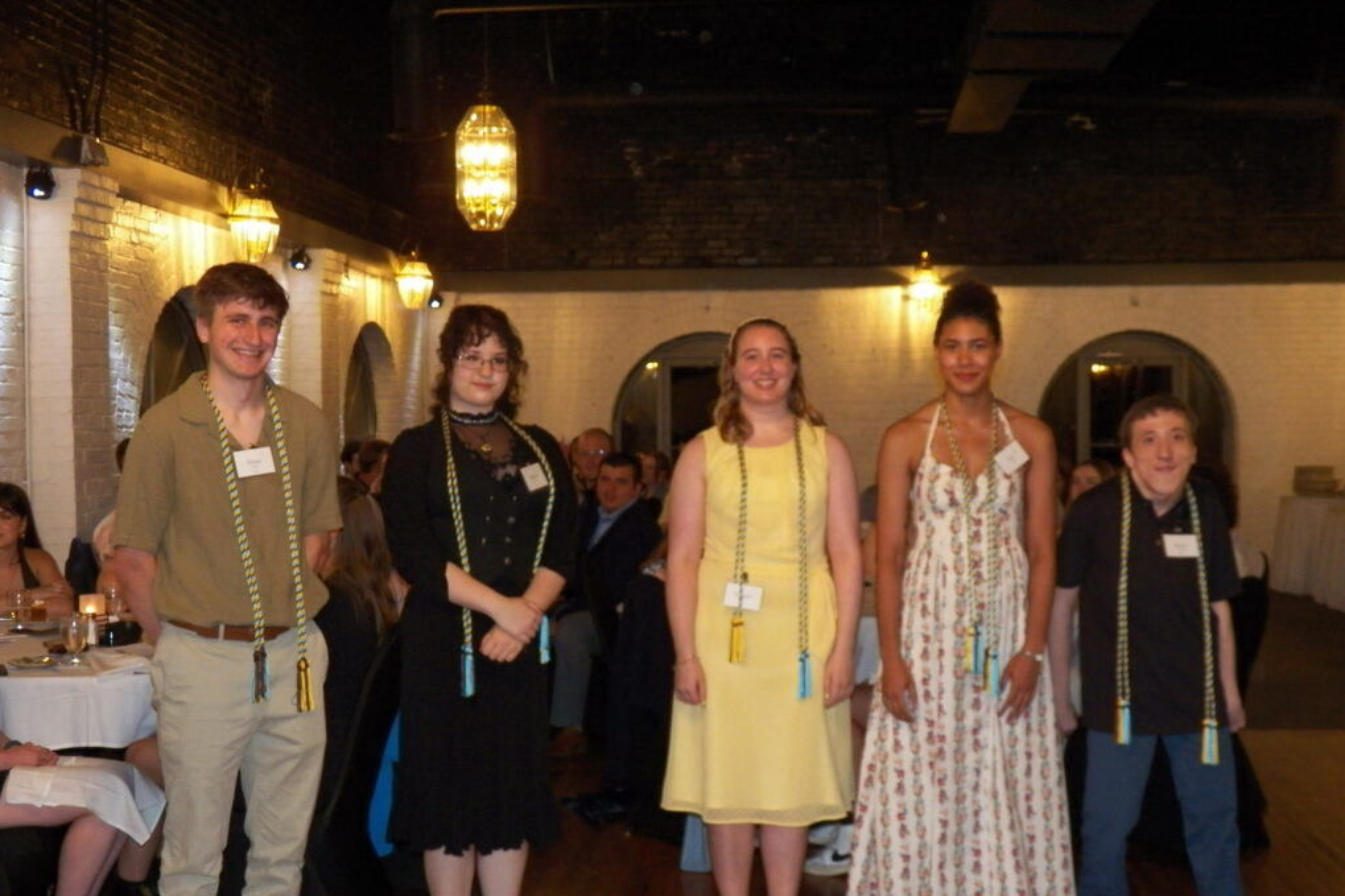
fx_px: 1718
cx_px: 673
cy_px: 504
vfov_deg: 29.2
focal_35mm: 46
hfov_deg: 42.8
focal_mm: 7.9
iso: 400
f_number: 3.2
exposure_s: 1/40
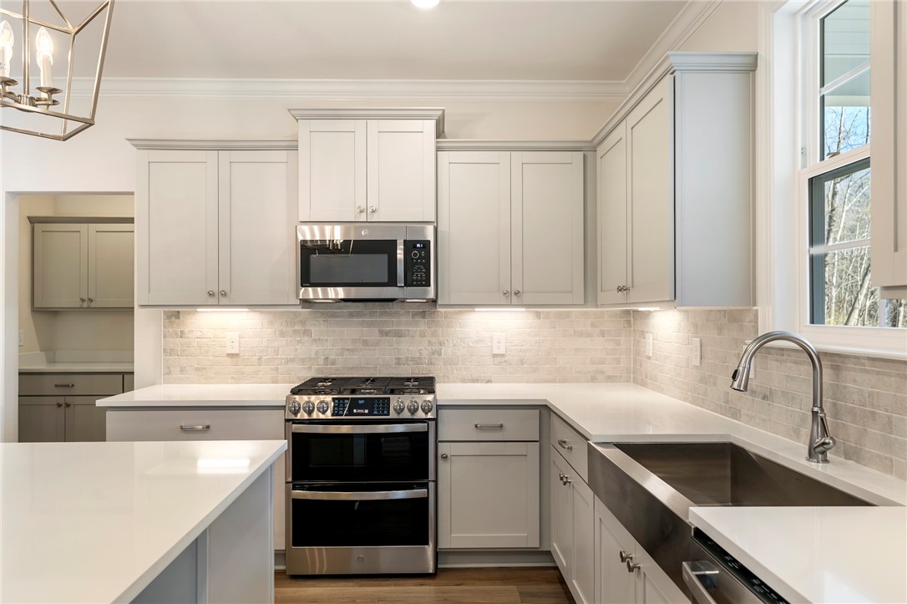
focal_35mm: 24
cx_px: 454
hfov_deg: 73.8
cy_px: 302
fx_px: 604
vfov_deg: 53.1
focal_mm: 24
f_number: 6.3
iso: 400
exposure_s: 1/5
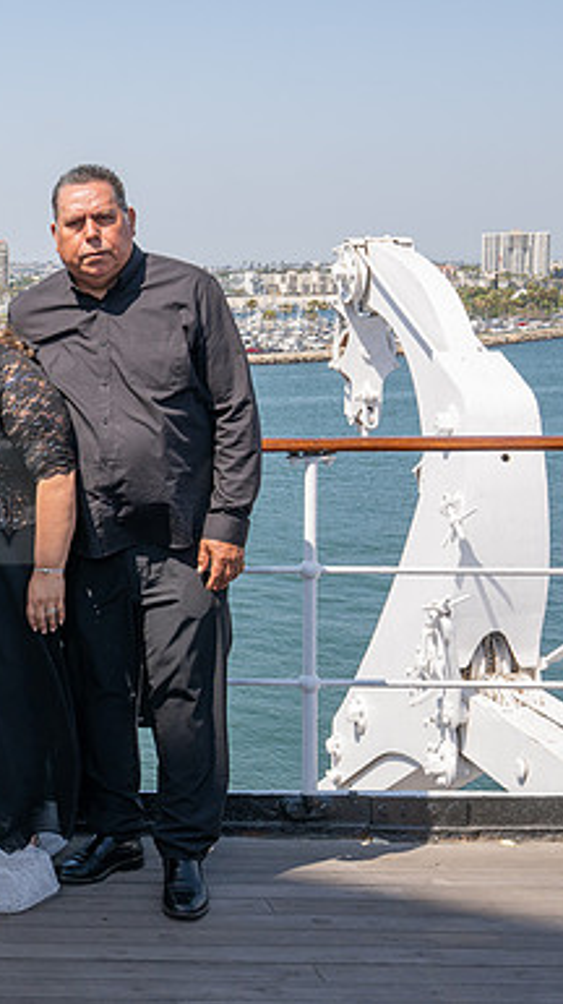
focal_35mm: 61
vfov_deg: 34.4
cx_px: -223
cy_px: 480
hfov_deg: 18.0
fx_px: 1622
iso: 200
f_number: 11
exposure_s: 1/200
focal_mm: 32
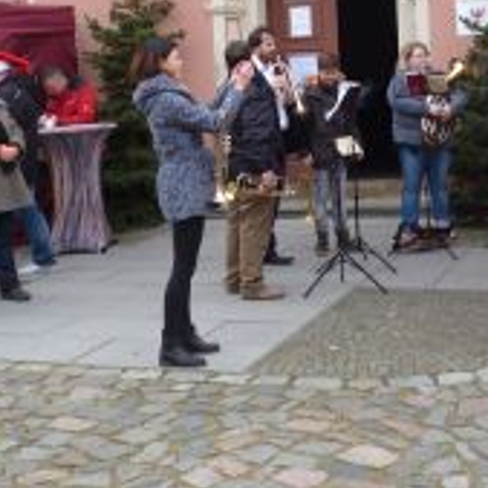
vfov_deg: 25.5
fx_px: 1069
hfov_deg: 25.7
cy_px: 139
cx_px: 283
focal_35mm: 67
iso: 100
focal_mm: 5.7
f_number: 2.9
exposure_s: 1/80
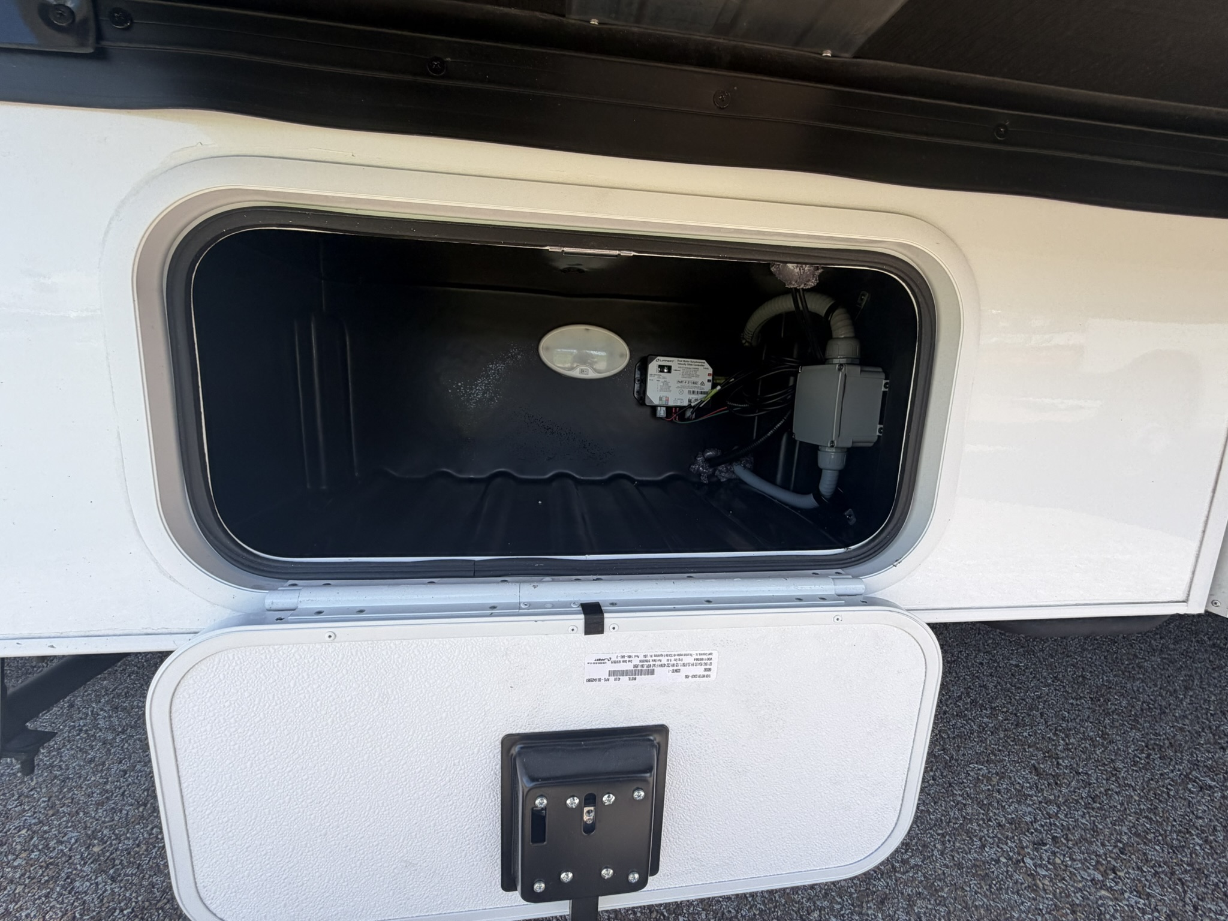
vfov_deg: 85.7
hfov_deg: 102.1
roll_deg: -2.4
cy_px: 460
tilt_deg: -9.1
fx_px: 497
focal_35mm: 14
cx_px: 614
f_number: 2.2
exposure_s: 1/502
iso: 50
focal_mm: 2.22
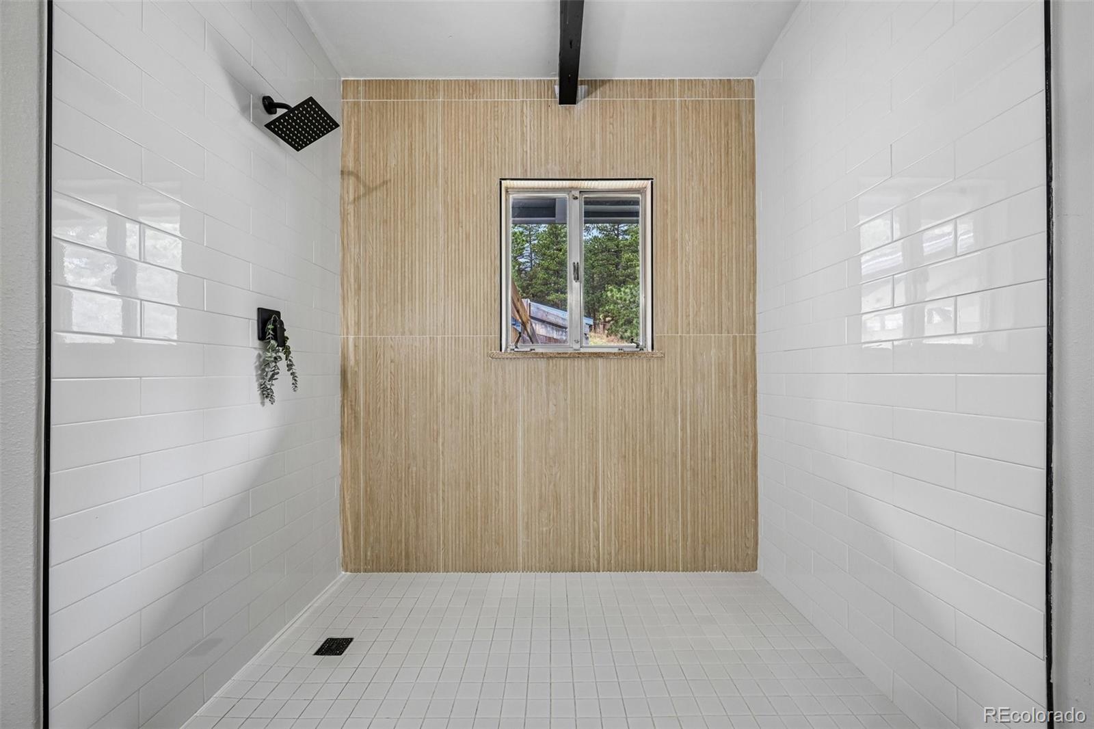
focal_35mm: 14
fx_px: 425
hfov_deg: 104.3
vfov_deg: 81.2
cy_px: 364
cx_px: 547
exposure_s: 1/13
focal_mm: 14
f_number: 10
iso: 400
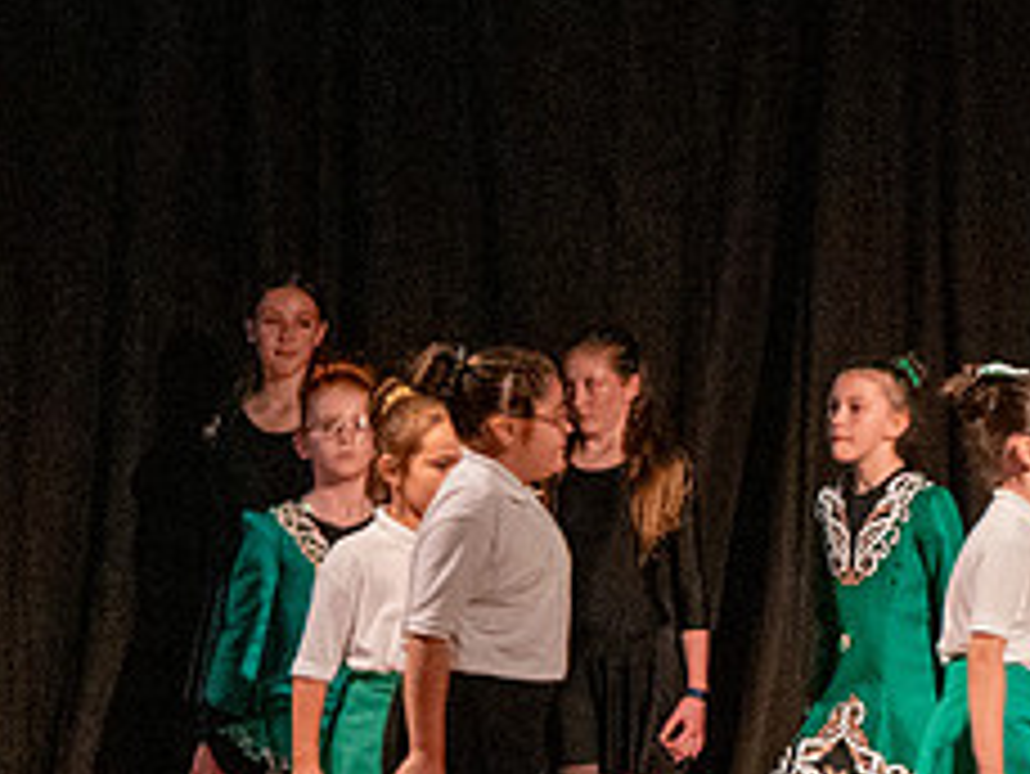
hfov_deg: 7.1
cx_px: 1405
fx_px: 8157
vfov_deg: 5.4
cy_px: 707
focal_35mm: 274
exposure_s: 1/125
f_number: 5.6
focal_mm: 64
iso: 12800
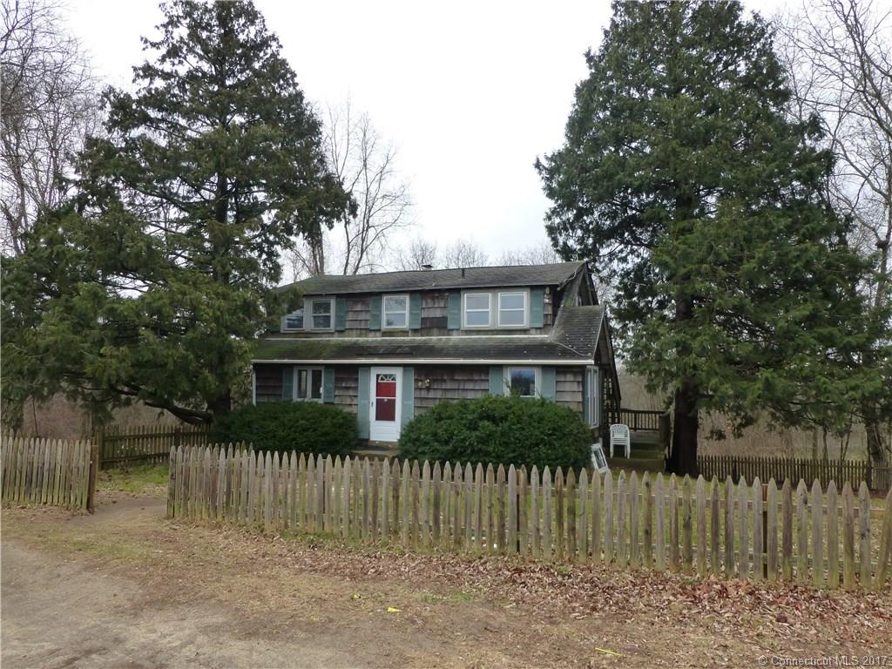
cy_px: 334
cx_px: 446
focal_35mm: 24
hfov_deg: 71.6
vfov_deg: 56.8
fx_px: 618
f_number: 4
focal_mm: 4.3
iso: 160
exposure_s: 1/160
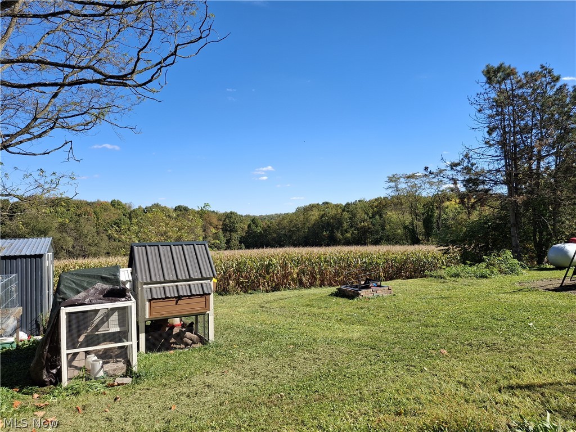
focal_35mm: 25
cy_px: 216
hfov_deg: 69.4
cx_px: 288
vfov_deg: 54.9
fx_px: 416
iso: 32
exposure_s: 1/1439
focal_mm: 4.69
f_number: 1.8
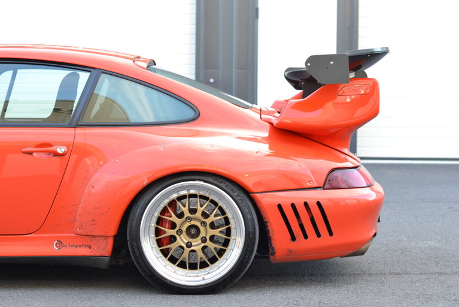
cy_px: 154
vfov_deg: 18.2
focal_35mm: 75
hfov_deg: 27.0
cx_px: 230
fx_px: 957
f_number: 2.8
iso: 100
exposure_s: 1/40
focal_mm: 50
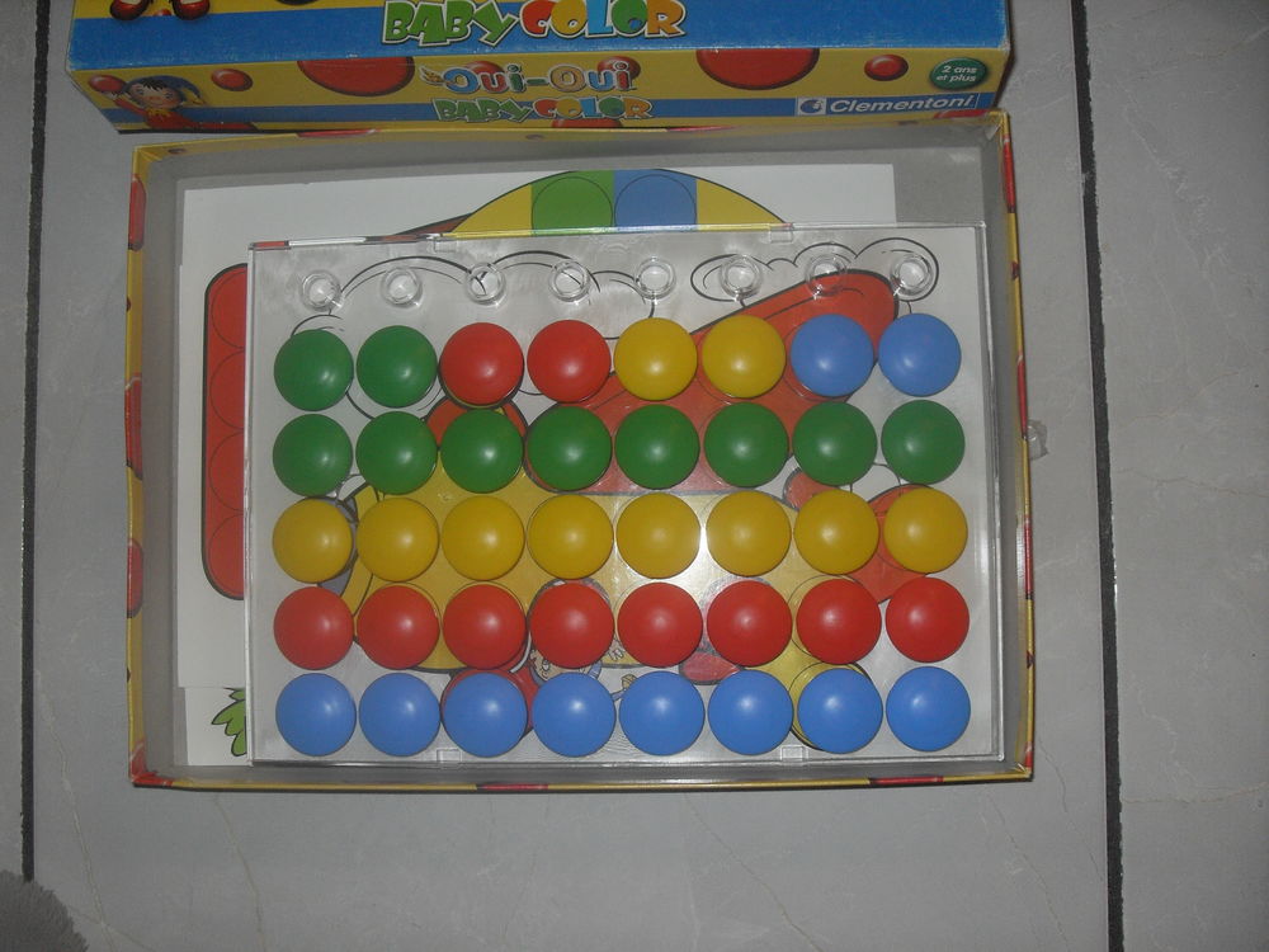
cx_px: 634
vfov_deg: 38.7
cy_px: 476
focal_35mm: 37
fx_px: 1356
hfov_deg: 50.1
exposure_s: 1/45
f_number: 2.8
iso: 100
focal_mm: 6.3
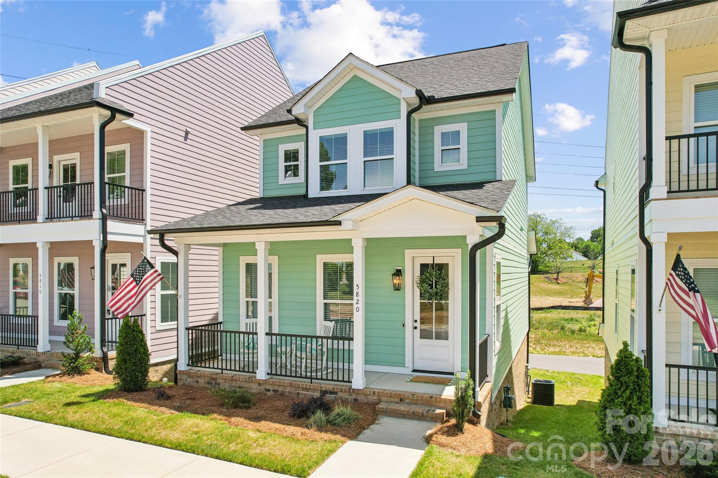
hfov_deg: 78.6
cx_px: 359
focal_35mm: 22
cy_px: 239
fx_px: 439
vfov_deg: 57.2
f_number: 2.8
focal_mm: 8.4
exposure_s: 1/250
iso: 140
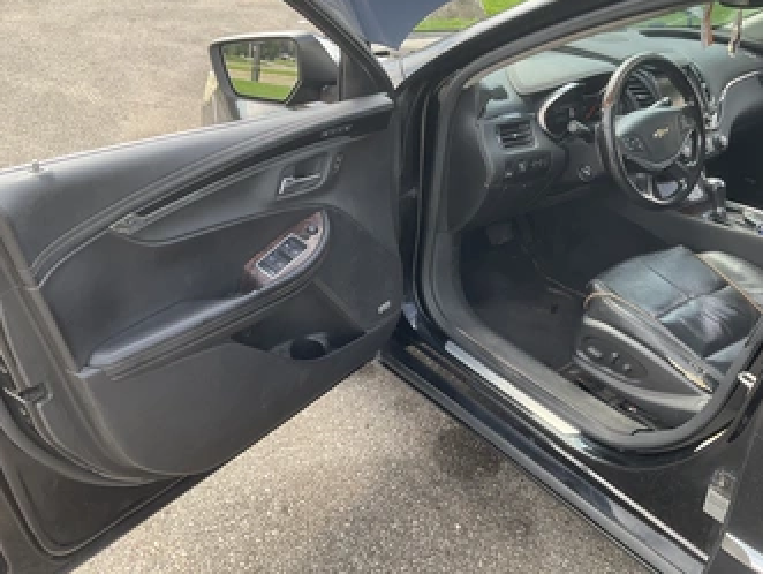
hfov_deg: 52.3
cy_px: 258
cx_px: 443
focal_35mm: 35
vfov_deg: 40.7
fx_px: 772
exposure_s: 1/183
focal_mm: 3
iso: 20
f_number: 1.8
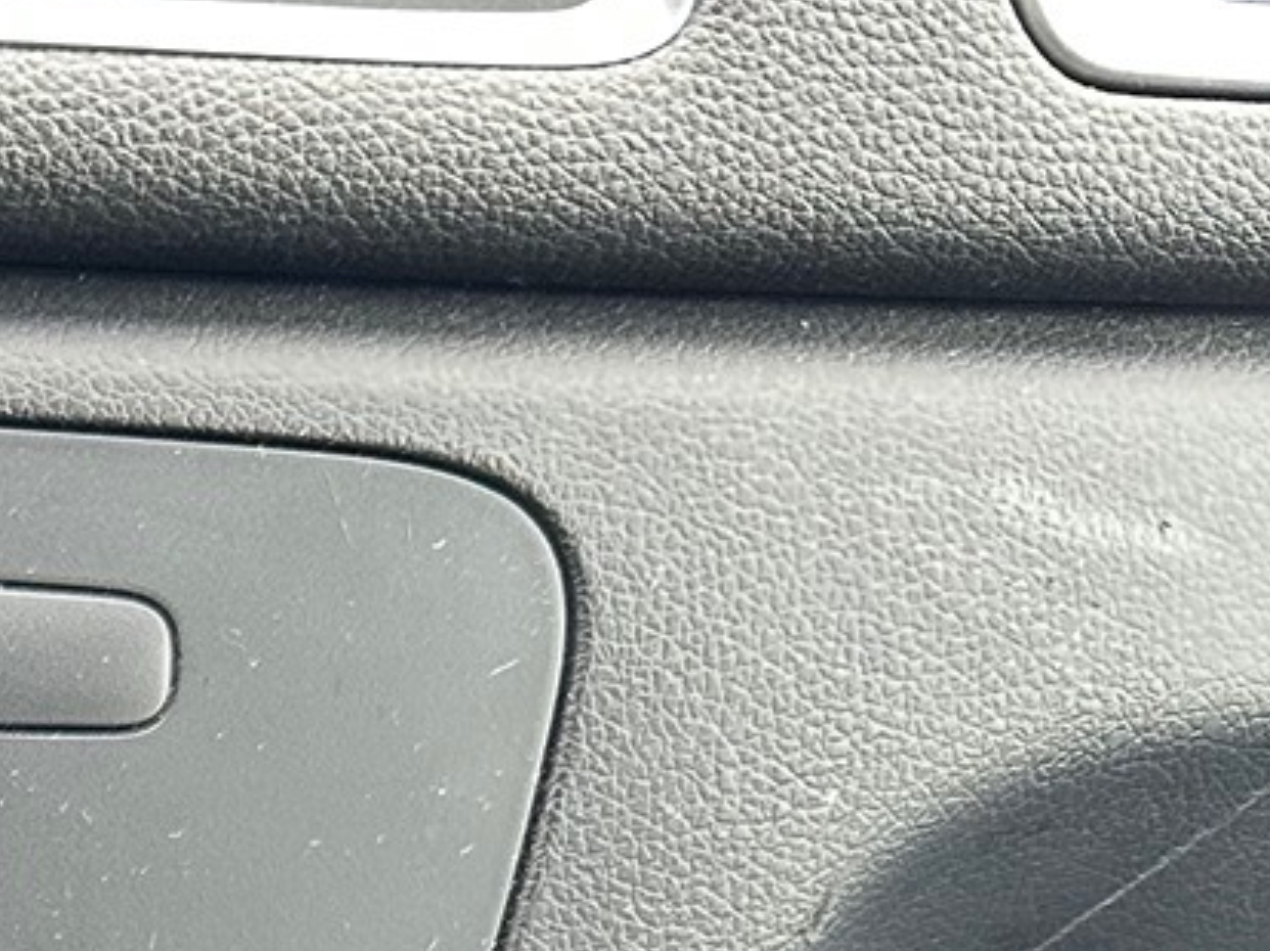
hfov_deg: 14.5
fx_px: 4290
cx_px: -1095
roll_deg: -3.1
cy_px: 2083
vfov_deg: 11.1
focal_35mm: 117
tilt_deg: -30.0
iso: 160
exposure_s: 1/121
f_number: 1.78
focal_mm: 6.86
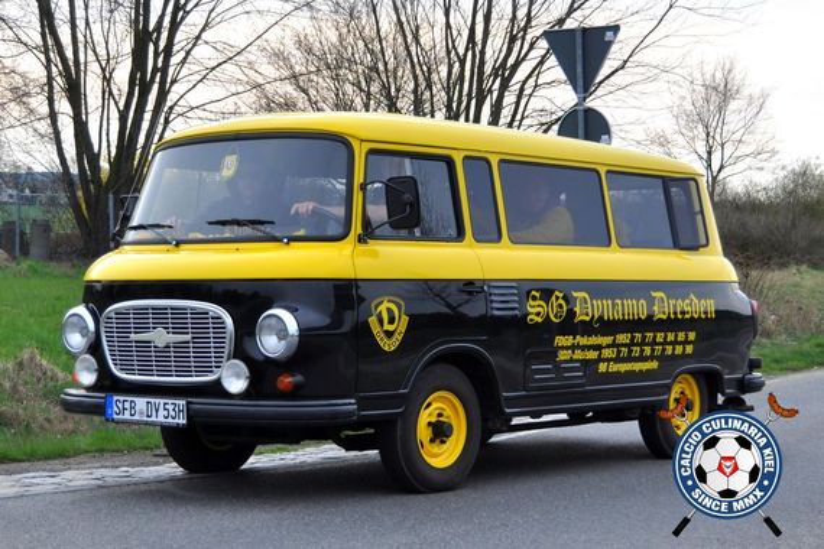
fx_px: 1305
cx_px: 412
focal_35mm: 57
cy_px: 274
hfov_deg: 35.1
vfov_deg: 23.8
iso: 400
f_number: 4.8
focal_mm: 38
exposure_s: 1/1250
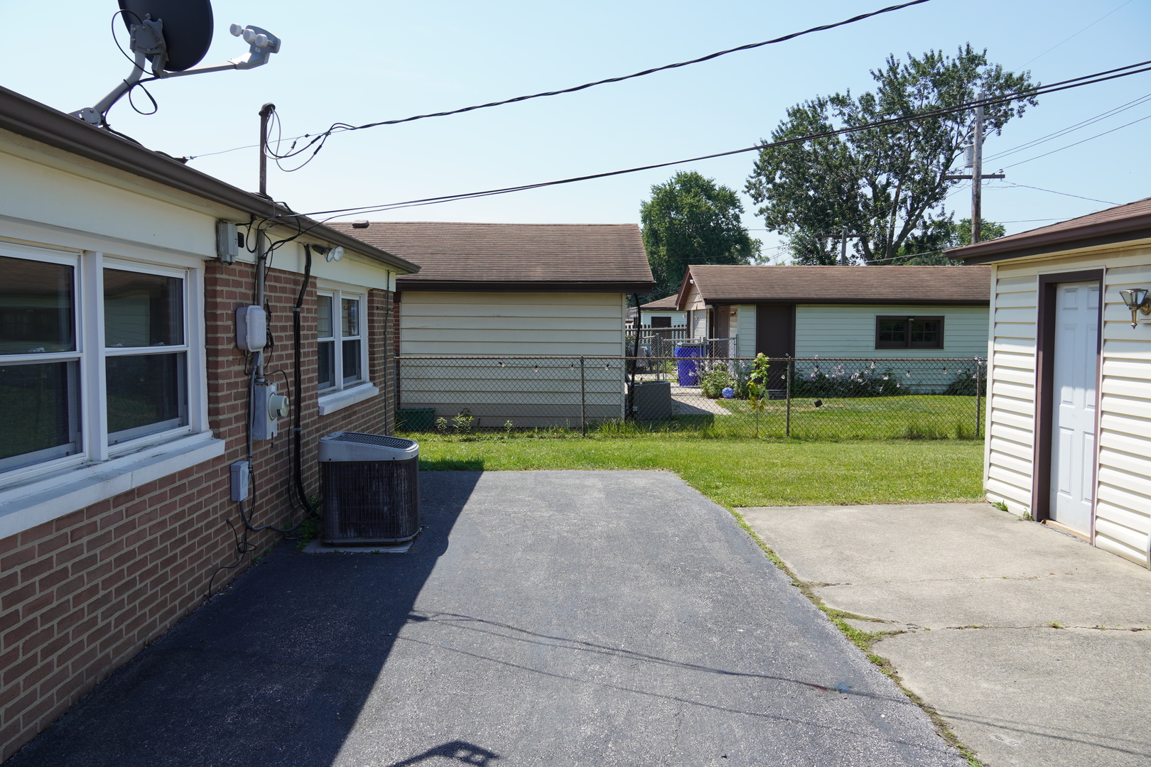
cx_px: 576
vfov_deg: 47.9
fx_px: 863
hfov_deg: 67.4
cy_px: 384
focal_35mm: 27
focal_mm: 18
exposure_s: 1/125
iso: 100
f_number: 9
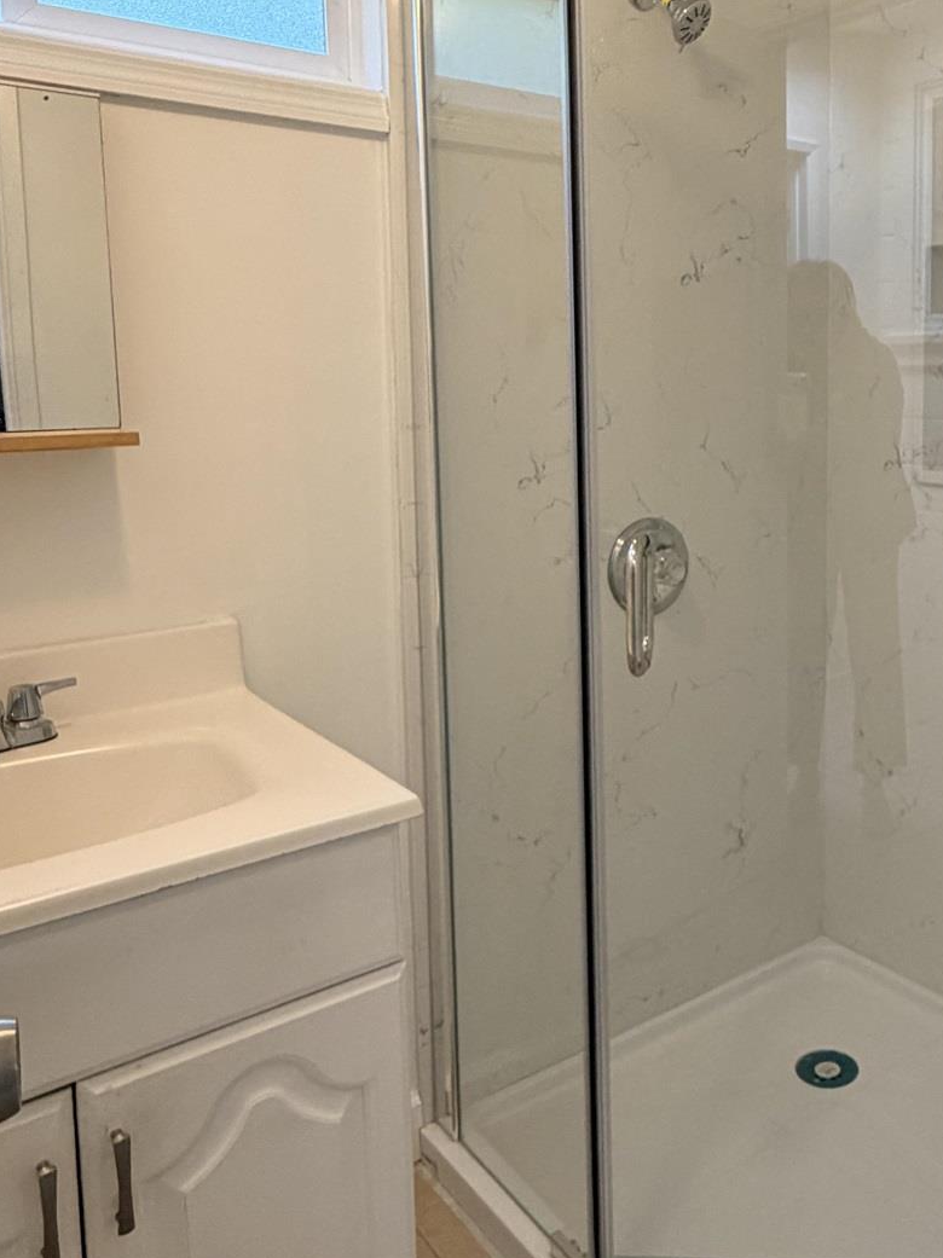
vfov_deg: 57.9
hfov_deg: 43.7
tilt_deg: -5.7
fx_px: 1127
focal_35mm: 31
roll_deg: +0.3
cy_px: 500
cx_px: 729
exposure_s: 1/120
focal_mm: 2.22
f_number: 2.2
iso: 250
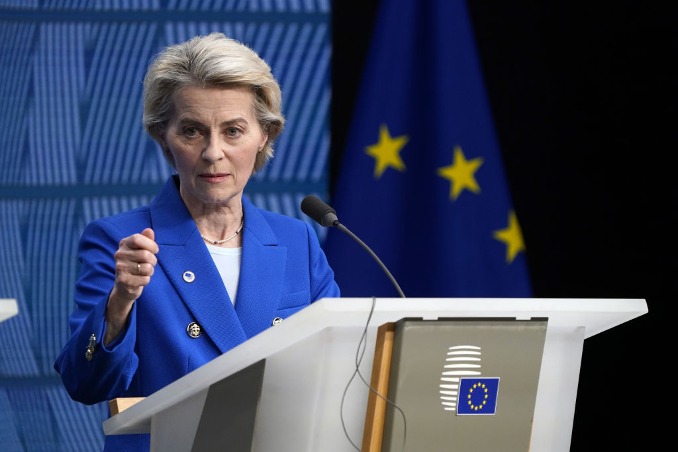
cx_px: 339
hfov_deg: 4.5
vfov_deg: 3.0
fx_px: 8589
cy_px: 226
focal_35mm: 456
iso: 4000
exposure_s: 1/320
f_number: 6.3
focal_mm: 456
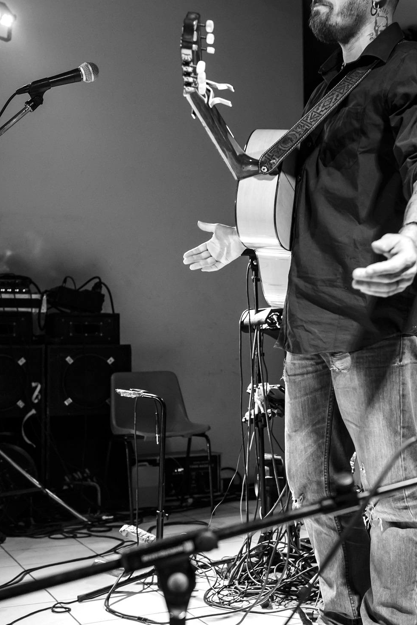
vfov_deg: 42.7
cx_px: 257
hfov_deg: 29.2
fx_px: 799
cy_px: 330
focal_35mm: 46
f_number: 3.5
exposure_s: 1/100
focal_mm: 32
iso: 640
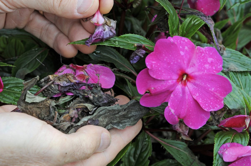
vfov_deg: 10.7
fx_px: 888
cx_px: 126
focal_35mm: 128
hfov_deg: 16.1
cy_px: 83
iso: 250
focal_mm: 85
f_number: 8
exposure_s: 1/125
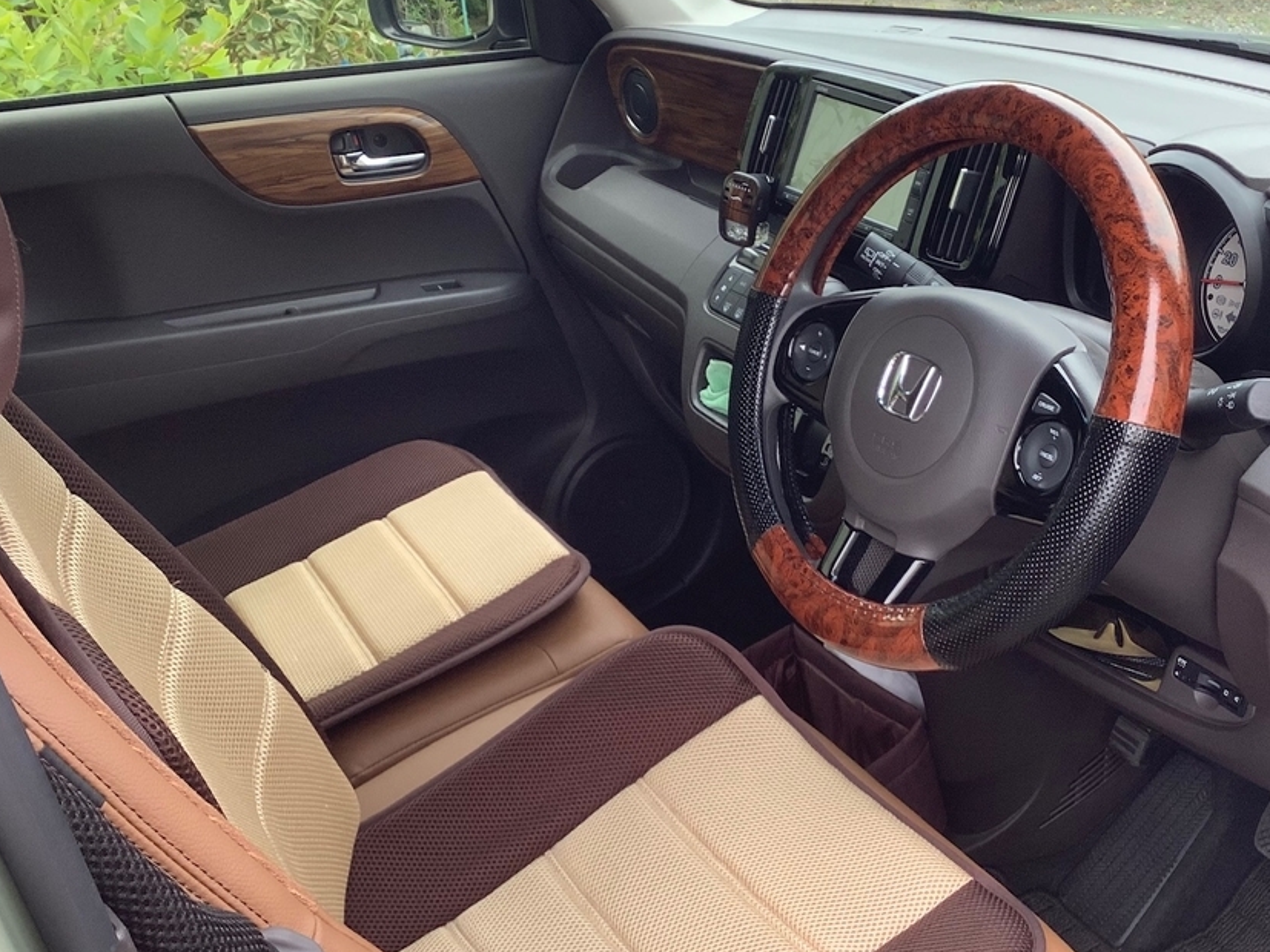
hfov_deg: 42.0
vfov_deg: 32.2
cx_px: 723
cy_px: 428
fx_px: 1651
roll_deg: +1.1
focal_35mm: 45
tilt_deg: -24.0
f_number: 2.4
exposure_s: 1/120
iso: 40
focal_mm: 3.3
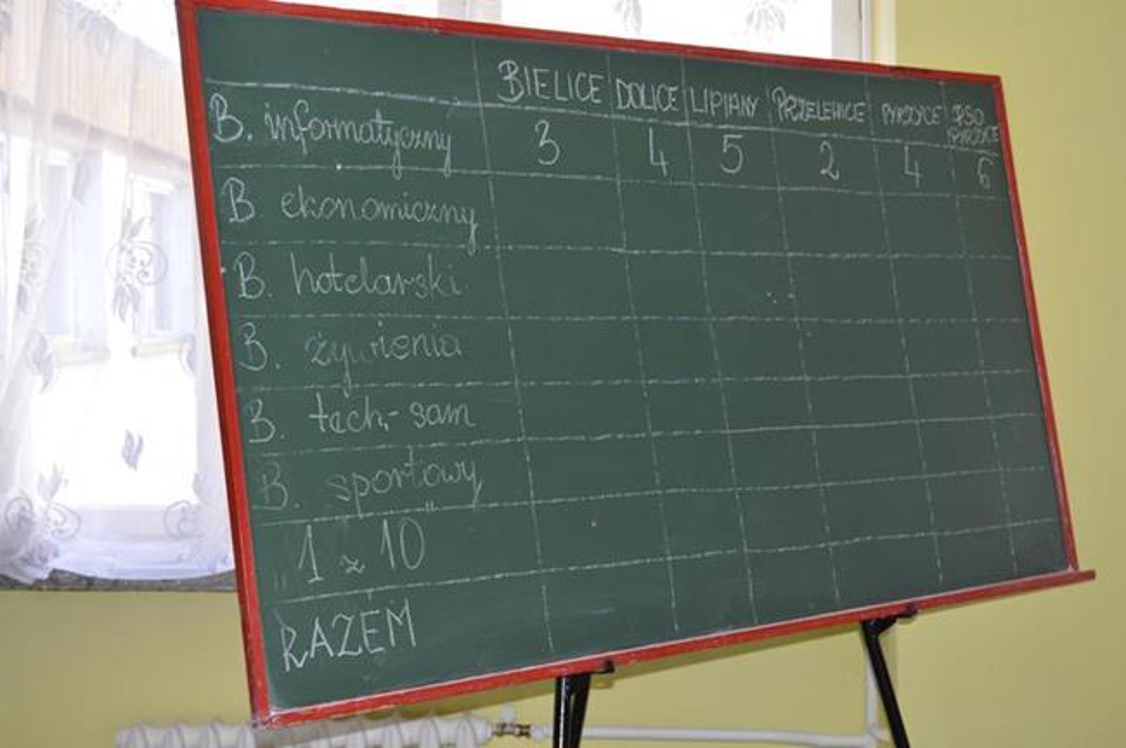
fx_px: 1640
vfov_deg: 25.7
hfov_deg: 37.9
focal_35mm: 52
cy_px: 374
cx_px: 563
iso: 560
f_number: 4.5
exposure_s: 1/60
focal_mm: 35
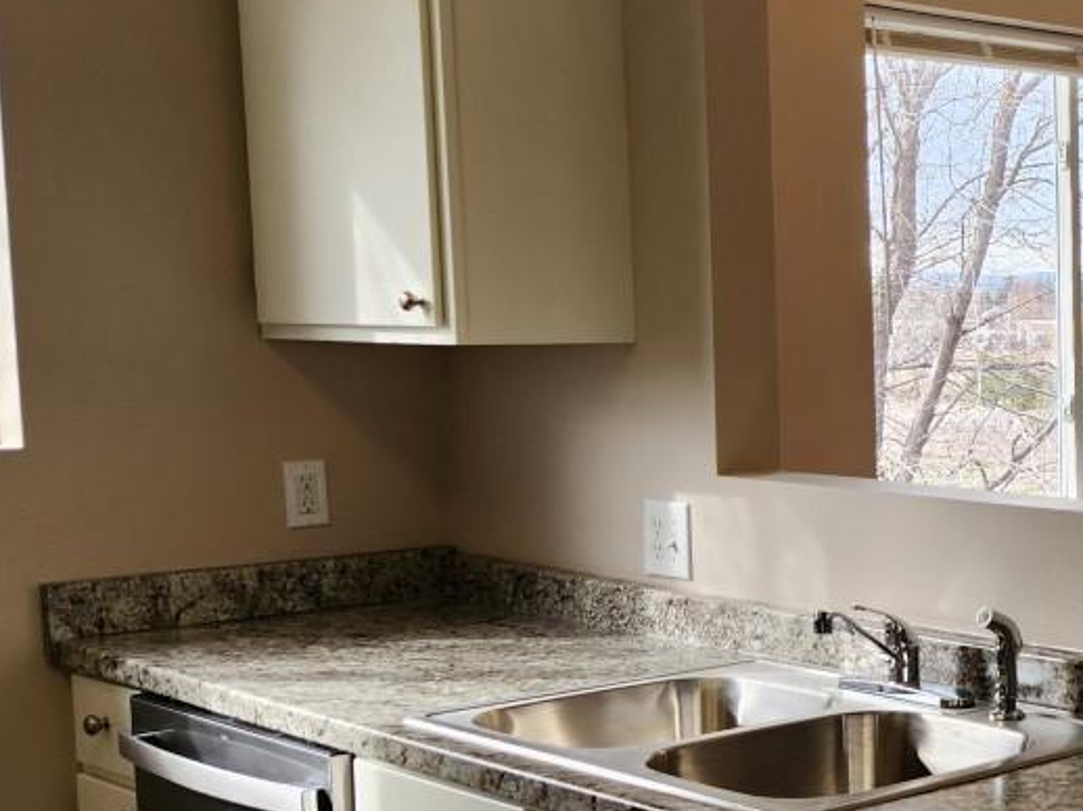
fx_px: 2001
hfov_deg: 26.5
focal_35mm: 64
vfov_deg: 22.9
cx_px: 1340
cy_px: 506
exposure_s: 1/120
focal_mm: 5.4
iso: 50
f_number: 1.8
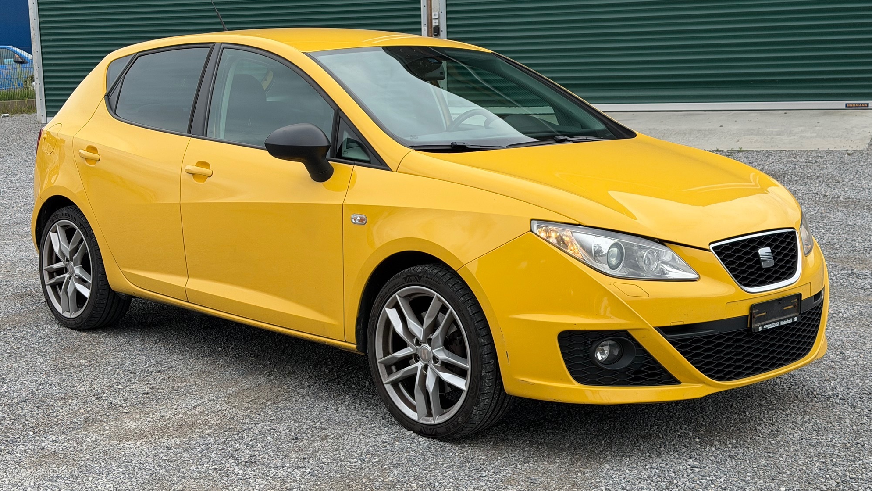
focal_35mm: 53
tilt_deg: -7.5
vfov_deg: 22.6
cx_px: 434
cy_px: 204
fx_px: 1226
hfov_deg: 39.2
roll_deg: +2.8
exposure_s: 1/1838
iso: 64
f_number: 1.78
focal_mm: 6.76
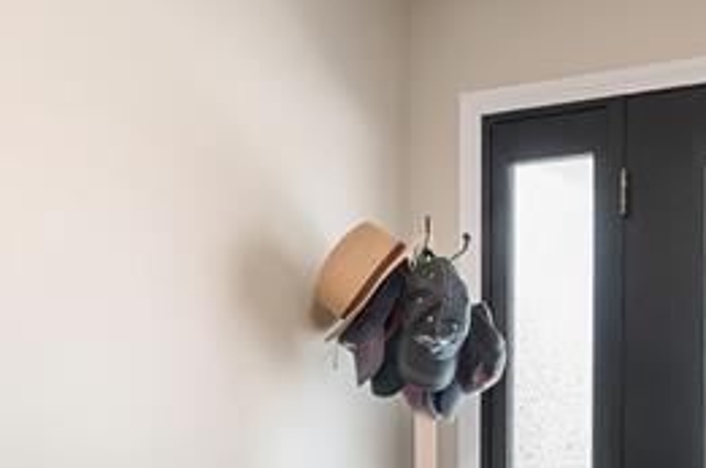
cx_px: 649
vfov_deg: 23.0
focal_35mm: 55
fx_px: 1077
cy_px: 526
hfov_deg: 34.1
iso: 100
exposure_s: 1/1.25
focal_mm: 14
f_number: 11
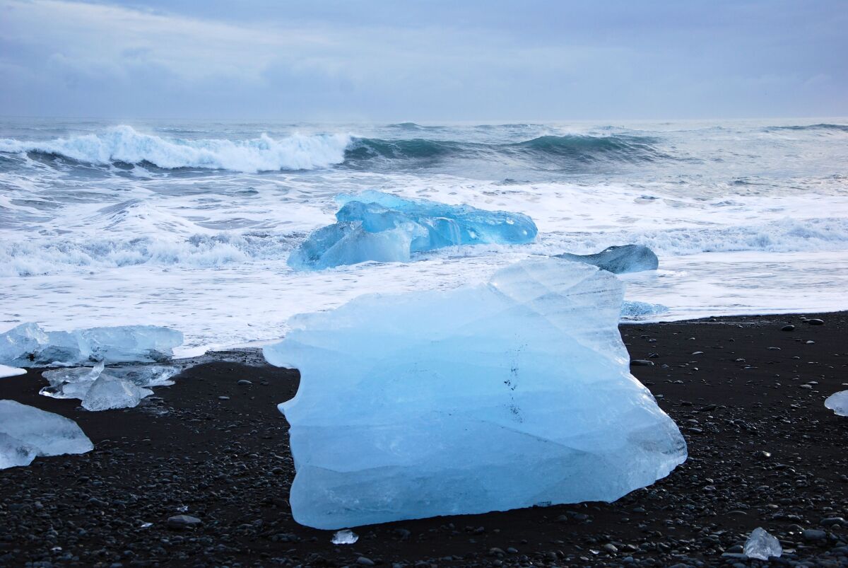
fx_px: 1592
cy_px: 284
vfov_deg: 20.2
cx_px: 424
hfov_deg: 29.8
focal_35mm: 68
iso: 100
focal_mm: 45
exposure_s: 1/200
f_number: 7.1
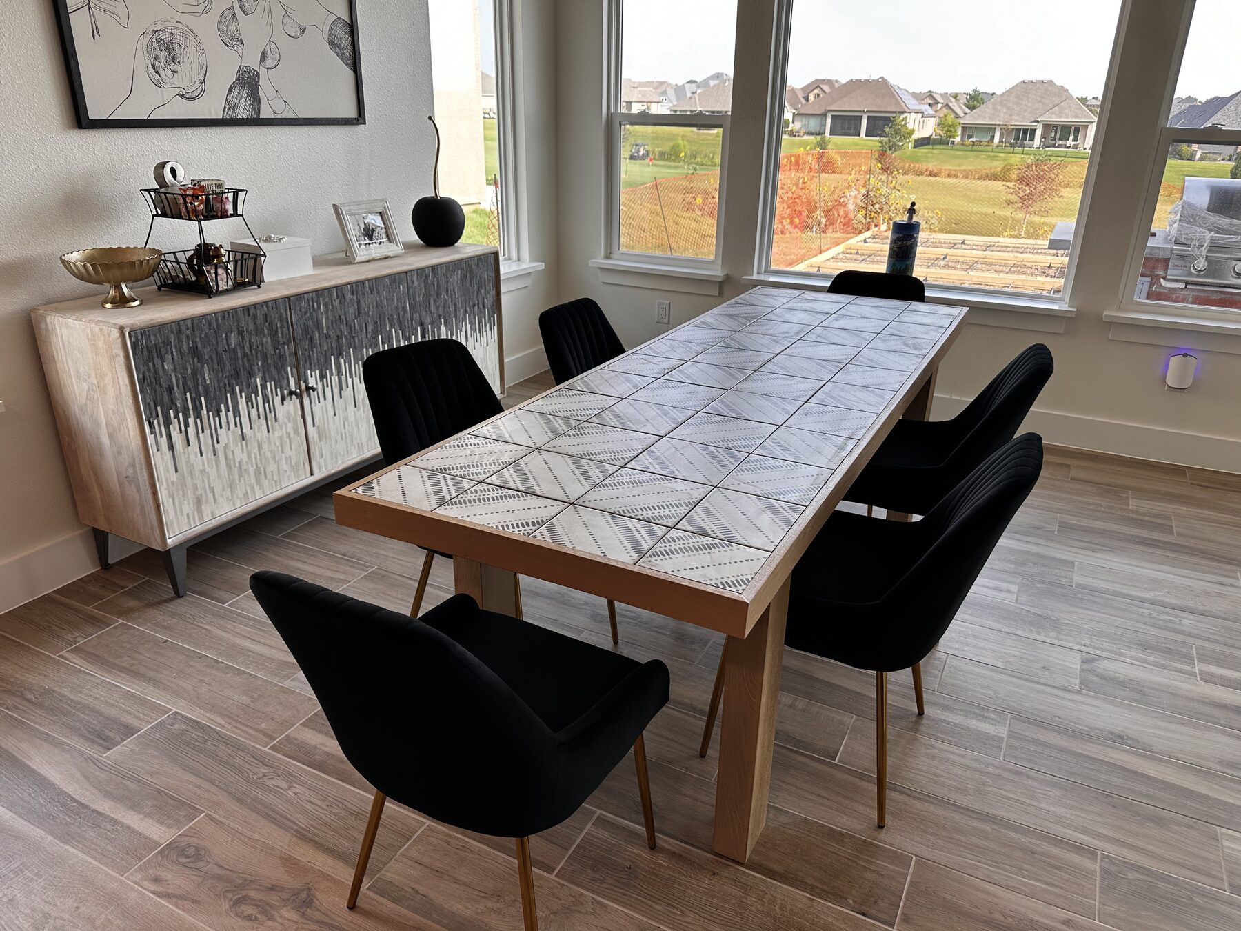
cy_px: 466
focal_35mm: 24
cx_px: 620
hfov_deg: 71.6
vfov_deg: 56.8
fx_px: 860
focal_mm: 6.86
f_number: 1.78
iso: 64
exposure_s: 1/229
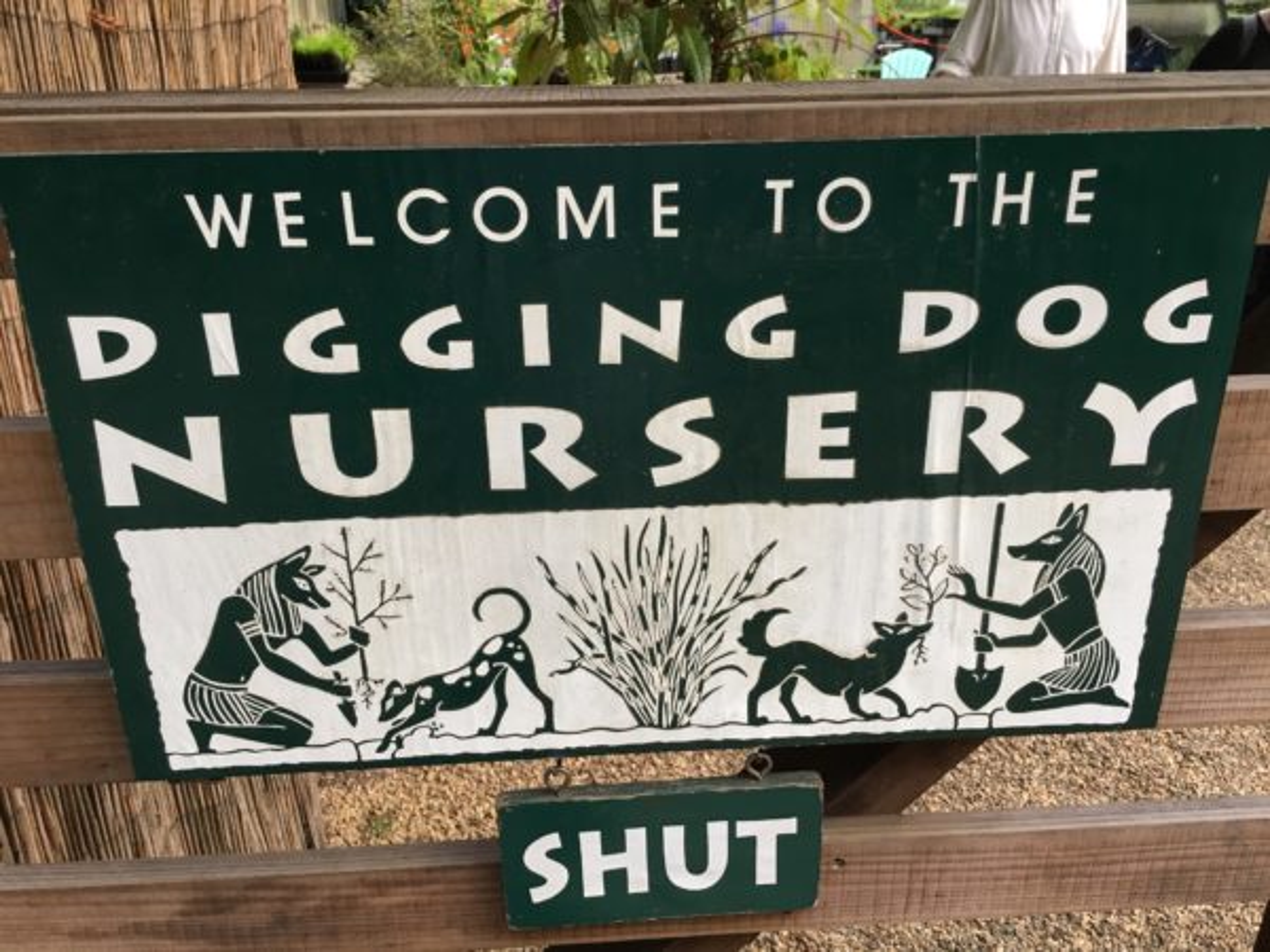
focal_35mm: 29
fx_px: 1064
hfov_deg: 61.7
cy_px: 476
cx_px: 635
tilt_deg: -22.7
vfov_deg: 48.2
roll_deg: +0.8
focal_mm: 4.15
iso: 32
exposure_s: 1/15
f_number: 2.2
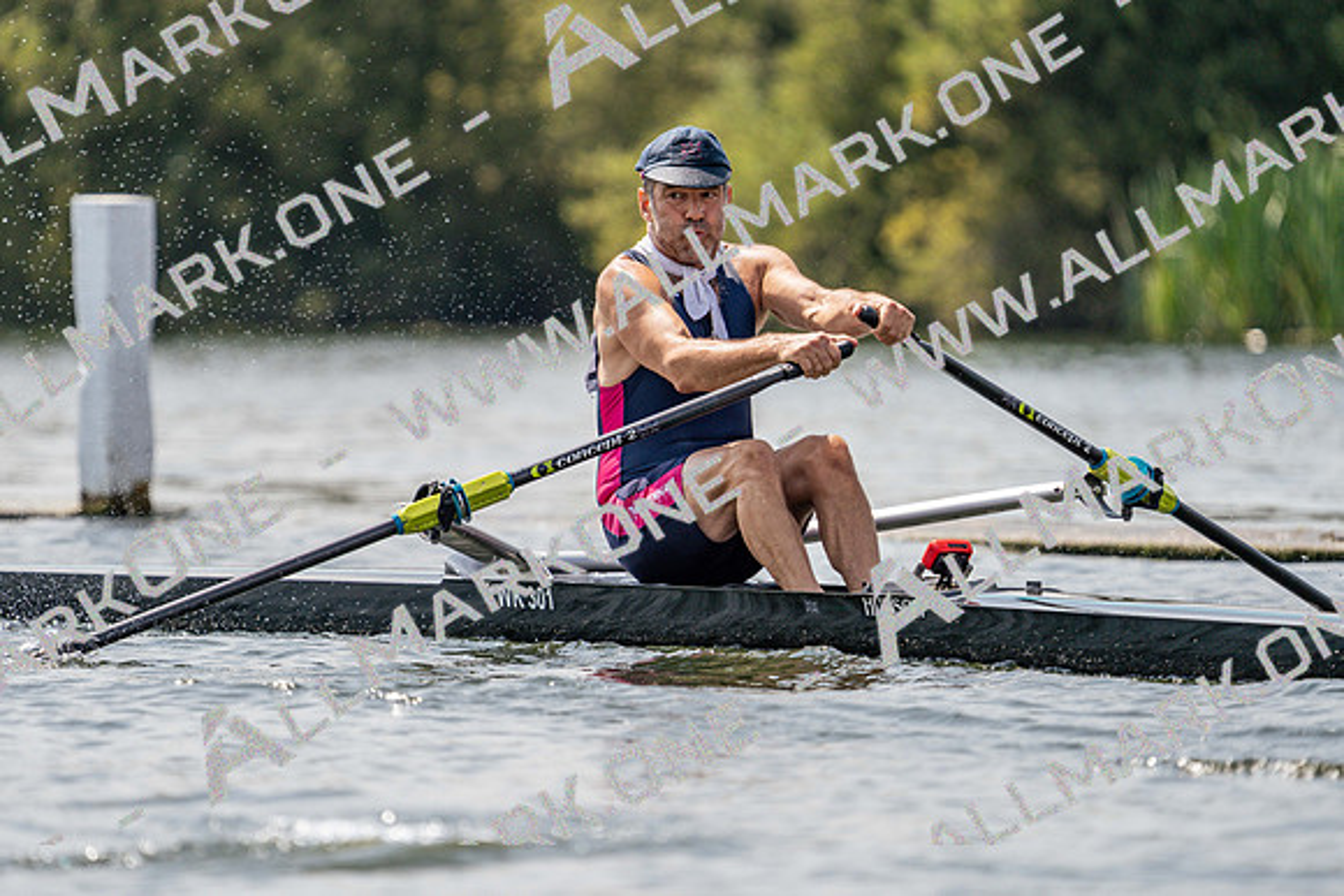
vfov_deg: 3.1
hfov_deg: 4.7
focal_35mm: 441
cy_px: 448
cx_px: 672
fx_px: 16467
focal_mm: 441
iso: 250
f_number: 6.3
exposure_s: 1/1600
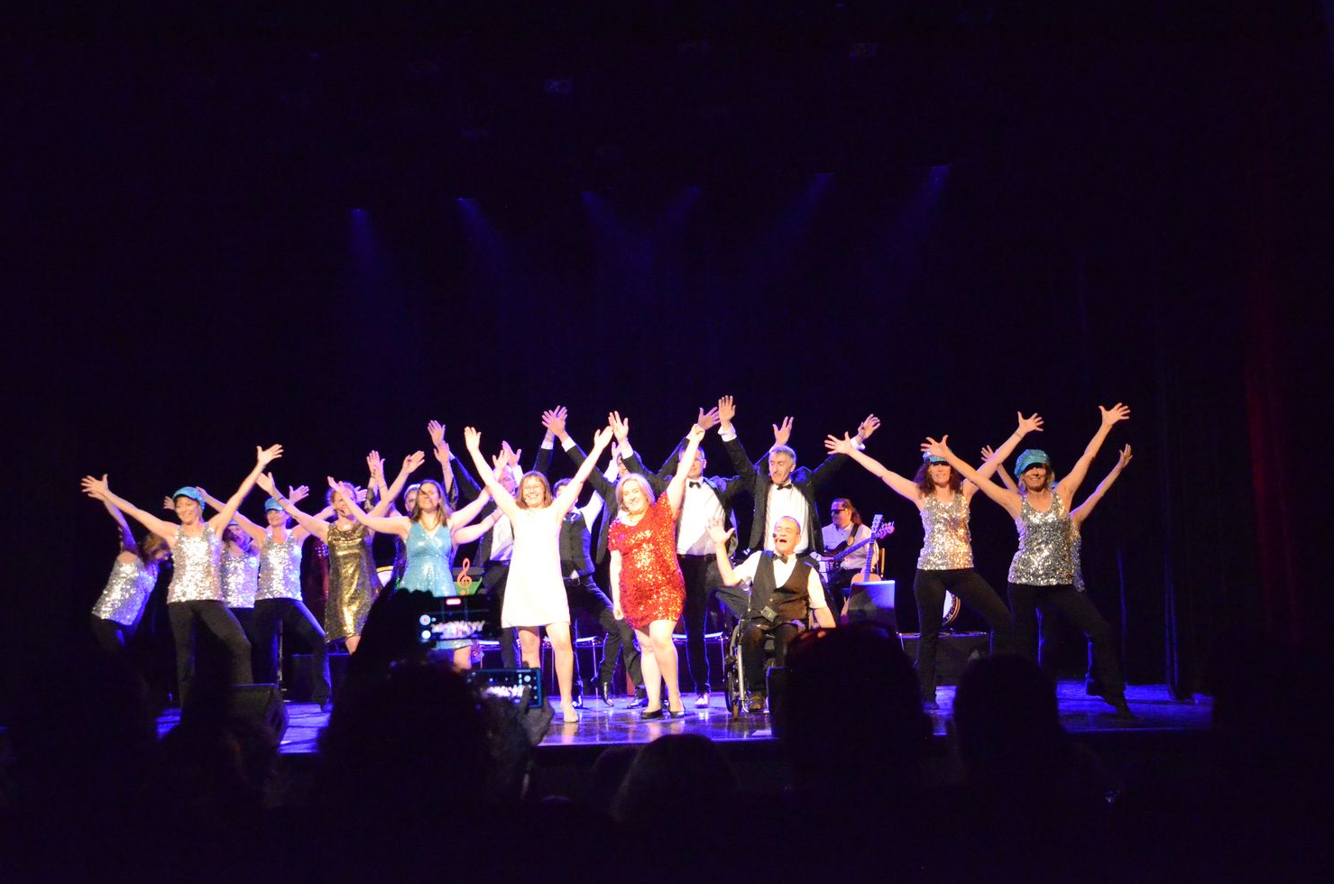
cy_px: 461
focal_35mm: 43
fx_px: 1590
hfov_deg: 45.5
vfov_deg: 31.1
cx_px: 603
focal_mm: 26
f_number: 5
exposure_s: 1/80
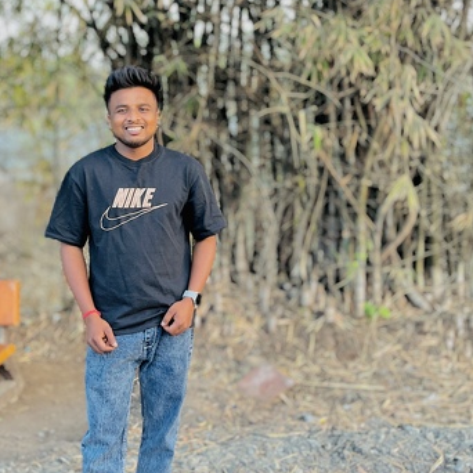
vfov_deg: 36.0
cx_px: 153
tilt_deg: -6.7
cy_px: 206
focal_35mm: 47
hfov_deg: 35.7
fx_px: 727
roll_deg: +2.0
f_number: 1.6
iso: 125
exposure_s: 1/61
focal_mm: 5.1
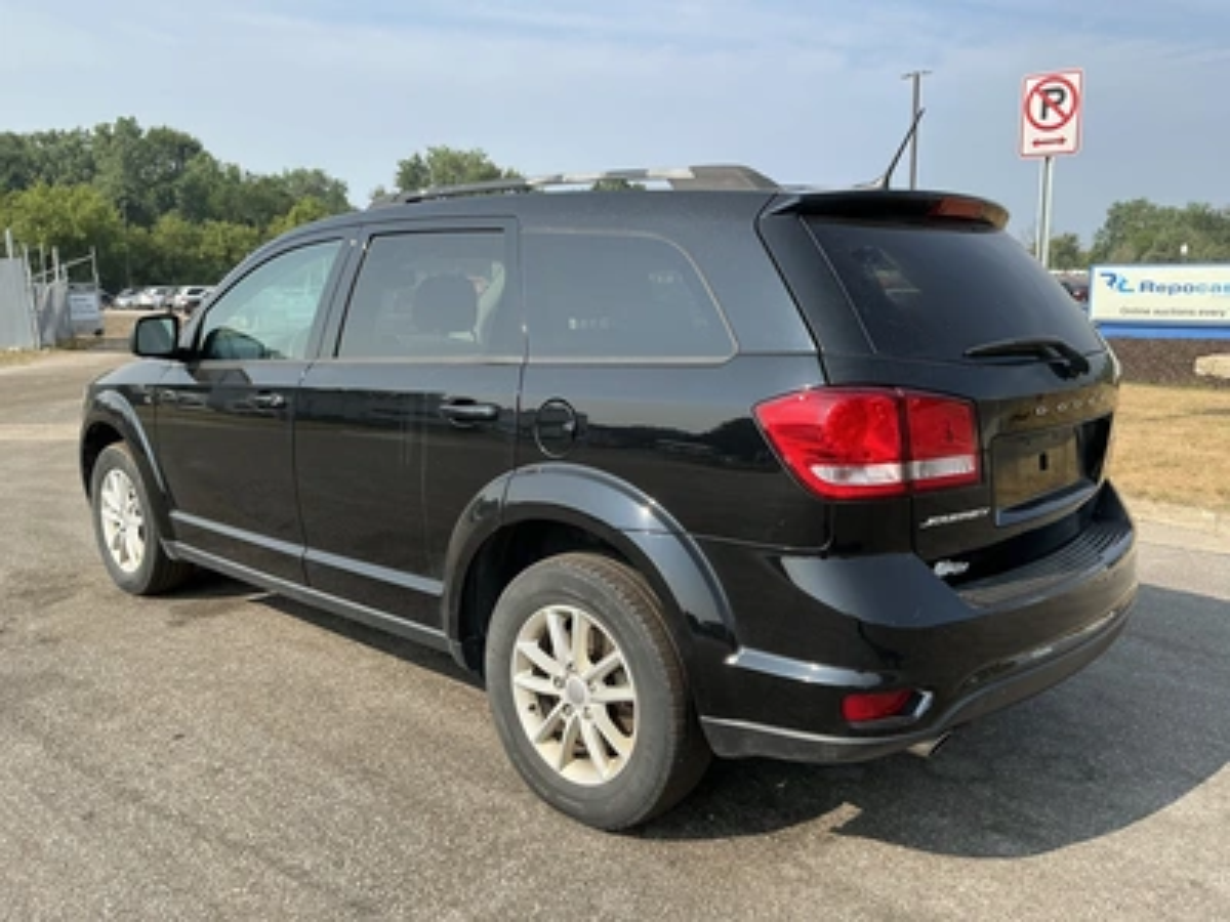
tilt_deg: -8.1
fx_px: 995
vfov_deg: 49.7
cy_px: 461
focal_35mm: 28
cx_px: 615
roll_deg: +0.7
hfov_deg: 63.4
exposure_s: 1/1035
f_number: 1.8
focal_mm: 3
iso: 25
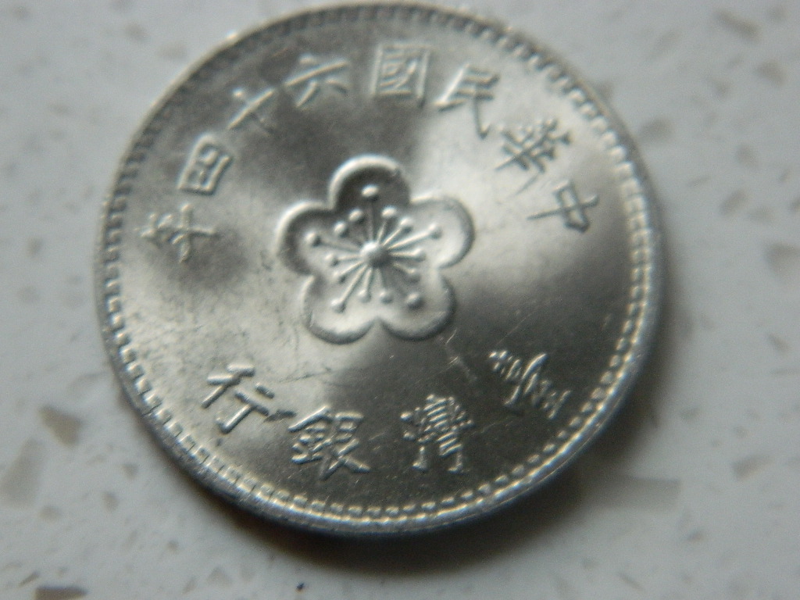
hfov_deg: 19.1
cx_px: 400
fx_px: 2380
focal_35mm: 103
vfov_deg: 14.4
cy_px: 300
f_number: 4.5
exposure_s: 1/80
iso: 400
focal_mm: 18.6
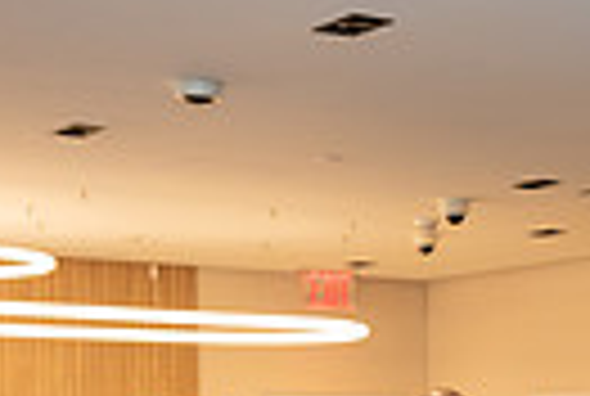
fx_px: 1774
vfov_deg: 12.2
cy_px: 565
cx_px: 820
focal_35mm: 108
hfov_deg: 17.4
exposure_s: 1/200
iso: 320
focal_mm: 24
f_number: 3.2
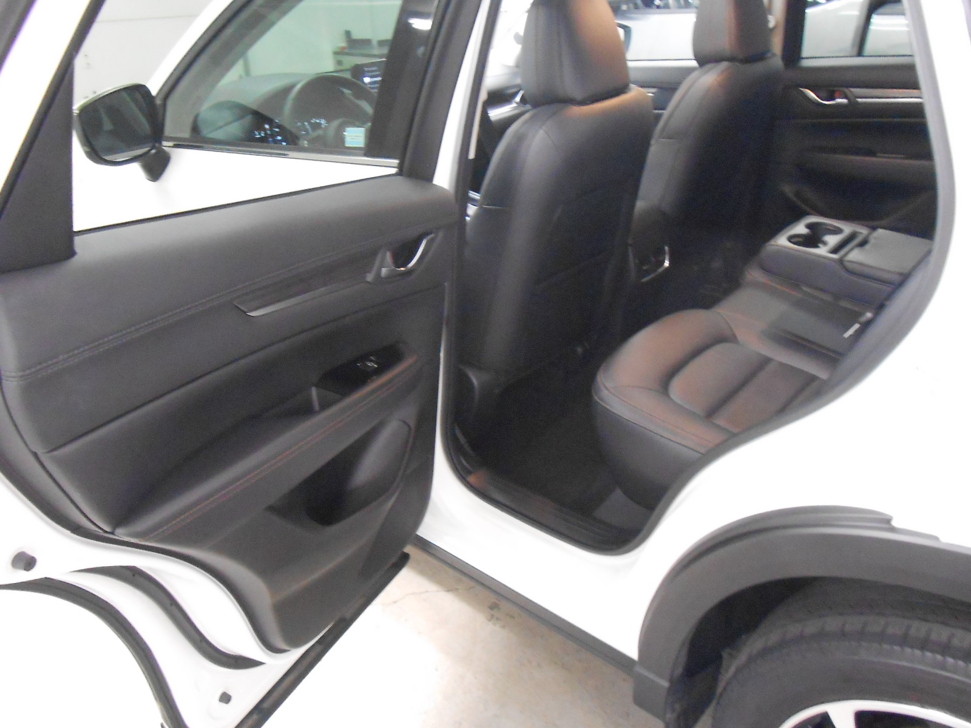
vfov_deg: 53.1
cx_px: 486
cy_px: 364
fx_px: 729
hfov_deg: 67.3
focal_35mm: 26
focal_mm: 4.6
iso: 800
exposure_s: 1/5
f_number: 3.5
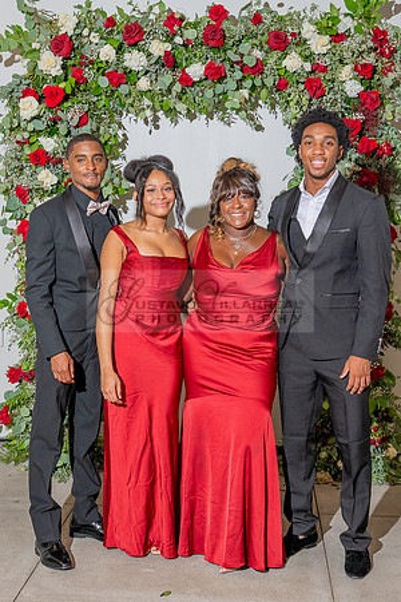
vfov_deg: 34.2
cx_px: 172
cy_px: 301
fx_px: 977
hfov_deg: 23.2
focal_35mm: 59
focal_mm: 39
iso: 800
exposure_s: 1/200
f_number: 5.6
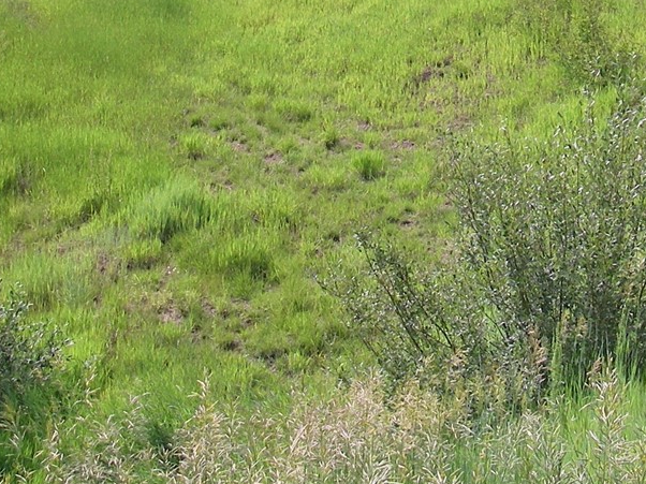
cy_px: -77
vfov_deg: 14.2
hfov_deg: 19.4
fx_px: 1884
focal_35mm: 101
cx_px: 385
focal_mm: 6.3
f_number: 3.3
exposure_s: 1/200
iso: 64
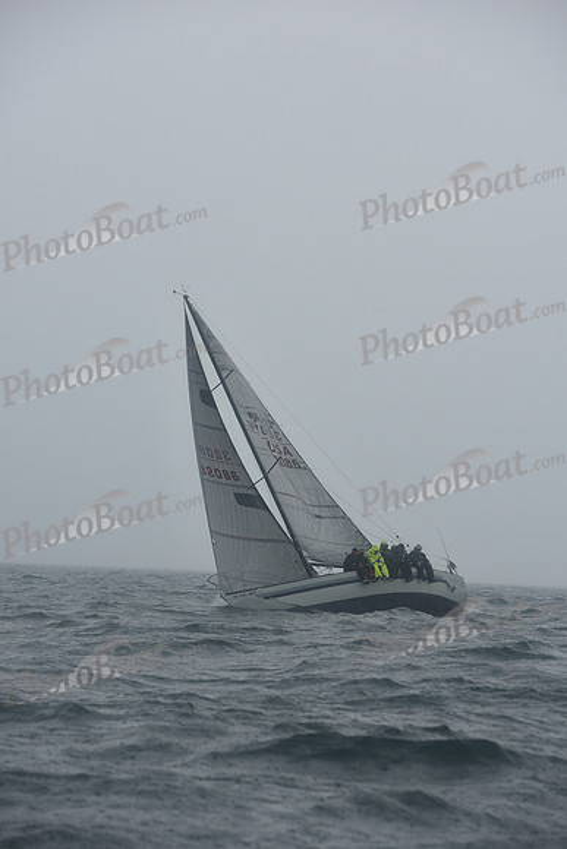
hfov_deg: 11.8
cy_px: 424
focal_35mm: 116
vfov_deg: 17.6
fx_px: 2739
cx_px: 284
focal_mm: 116
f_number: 5.6
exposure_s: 1/640
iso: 400
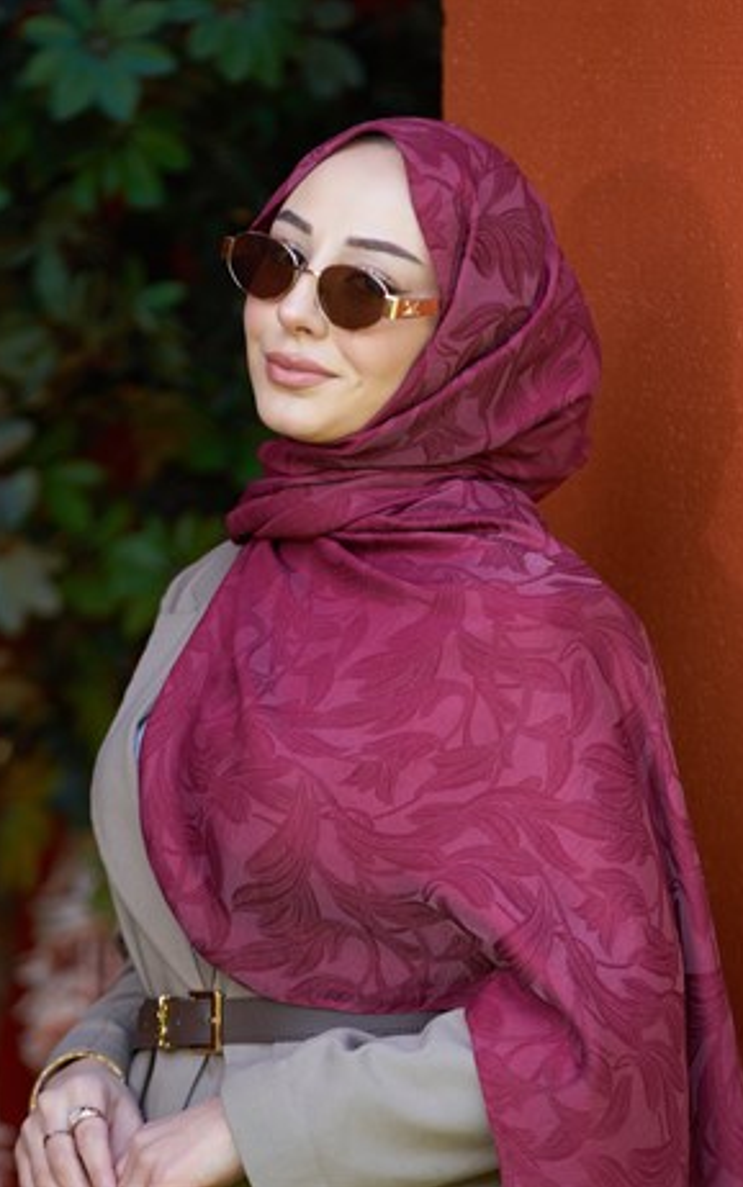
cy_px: 594
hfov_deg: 6.4
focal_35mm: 205
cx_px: 383
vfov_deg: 10.2
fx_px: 6638
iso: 200
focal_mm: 200
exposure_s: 1/200
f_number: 4
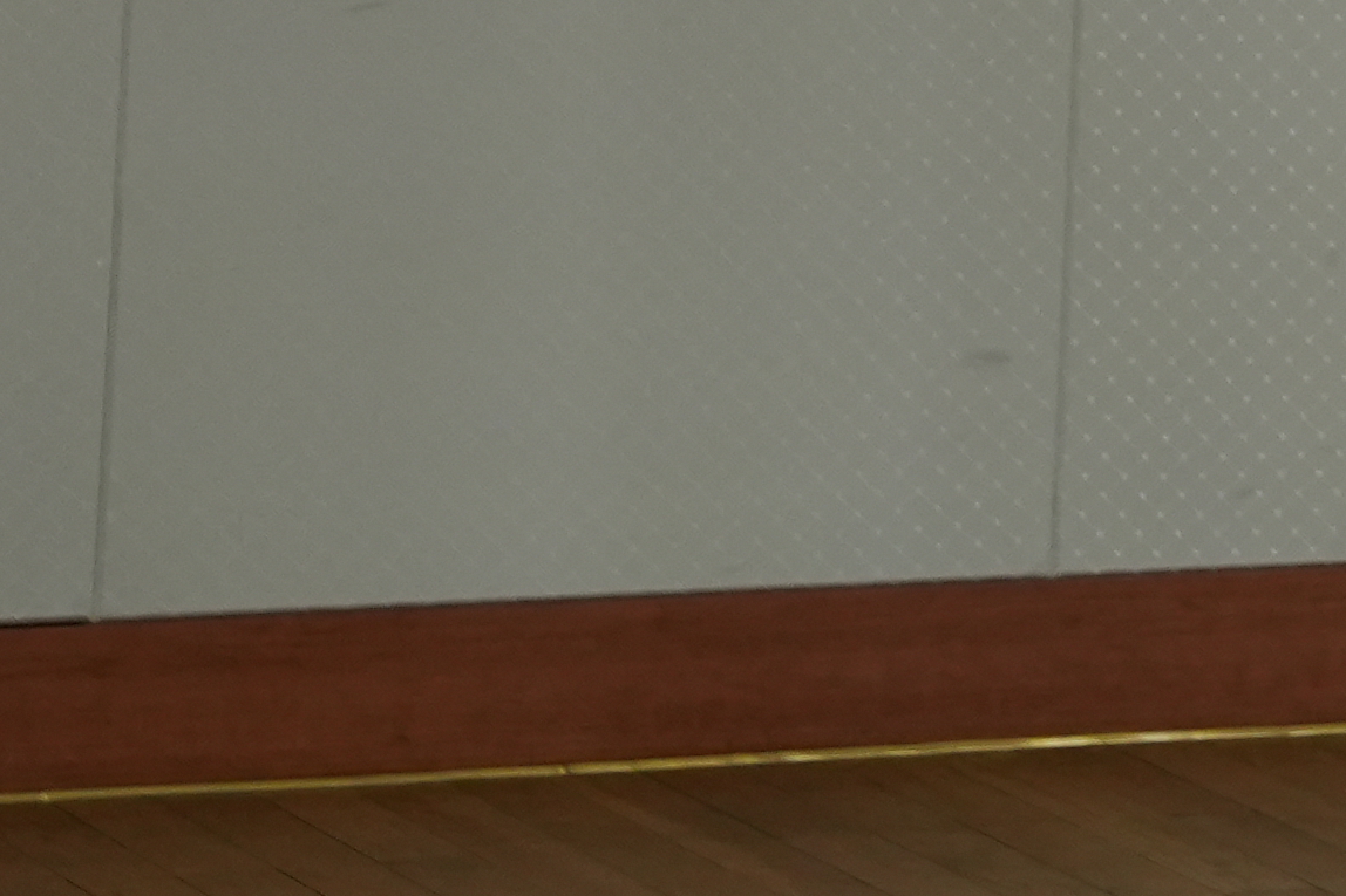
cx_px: 3454
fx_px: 13009
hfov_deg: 5.7
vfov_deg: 3.9
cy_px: -1411
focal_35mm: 348
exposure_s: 1/160
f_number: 4.5
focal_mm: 57
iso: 1000
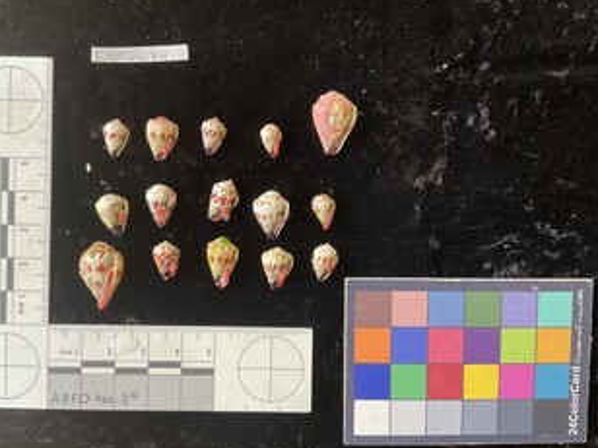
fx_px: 570
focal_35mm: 33
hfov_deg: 55.3
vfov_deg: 42.9
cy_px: 232
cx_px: 272
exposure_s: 1/60
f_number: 1.8
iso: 40
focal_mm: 3
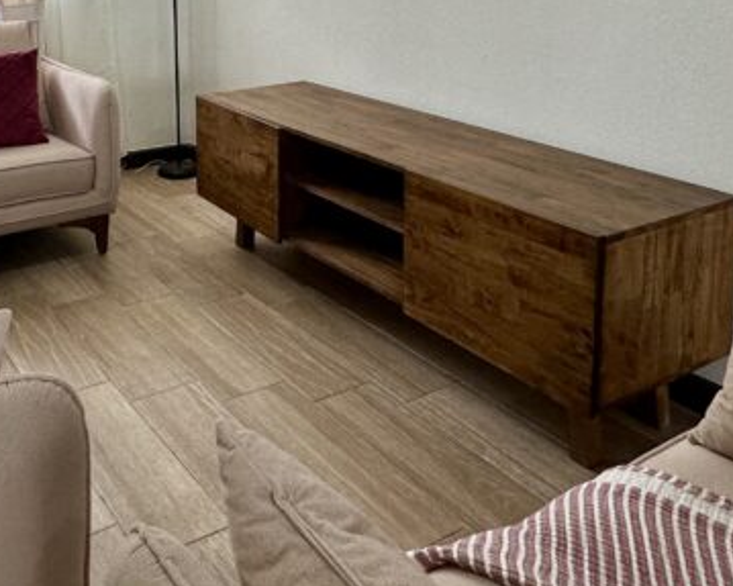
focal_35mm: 39
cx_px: 233
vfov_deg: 35.2
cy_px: 25
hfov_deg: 46.0
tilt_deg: -6.9
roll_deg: +0.4
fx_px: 846
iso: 125
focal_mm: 2.22
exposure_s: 1/120
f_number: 2.2
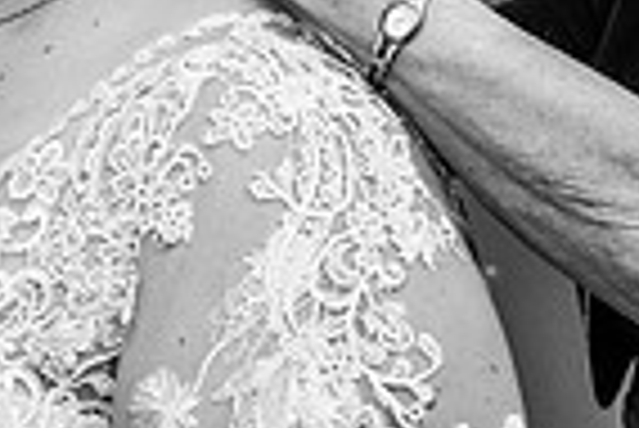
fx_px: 1741
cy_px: -2
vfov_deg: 13.8
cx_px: 22
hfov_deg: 20.2
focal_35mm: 98
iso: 1250
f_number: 4.5
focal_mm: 24
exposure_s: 1/200
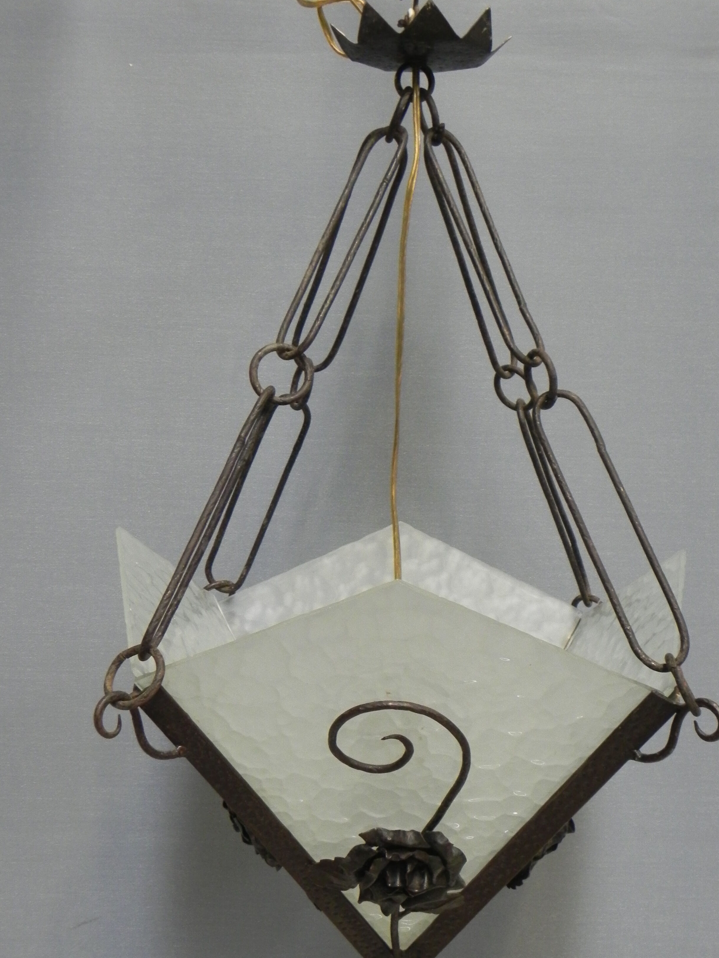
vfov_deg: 41.2
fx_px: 1274
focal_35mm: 46
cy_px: 492
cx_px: 387
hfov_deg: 31.5
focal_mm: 7.3
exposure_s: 1/12.7
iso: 400
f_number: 3.2
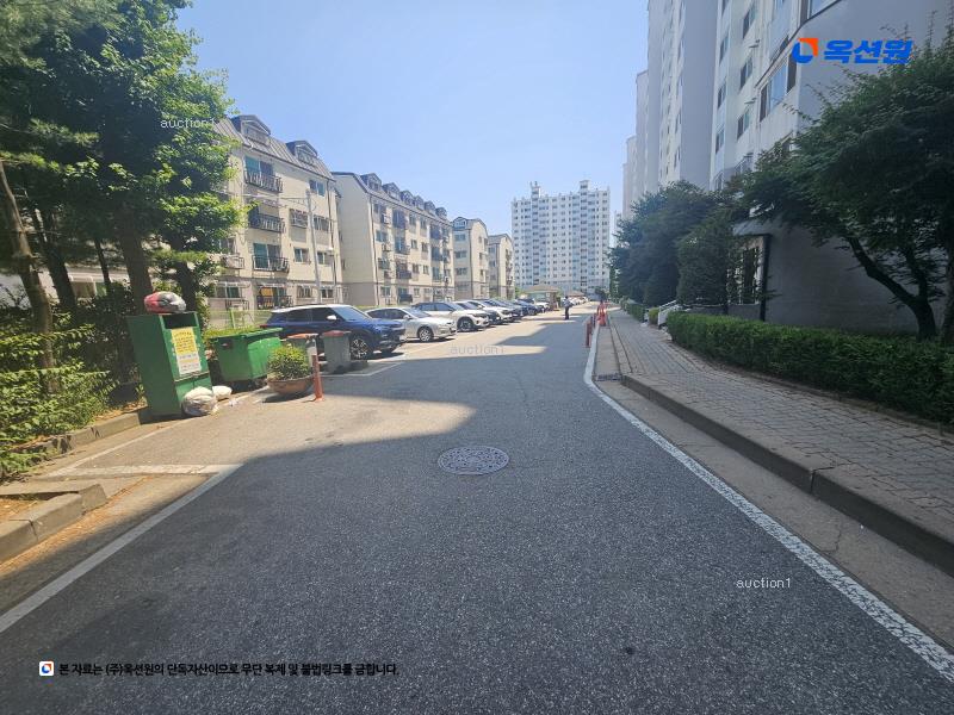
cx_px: 477
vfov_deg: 89.9
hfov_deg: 106.2
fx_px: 358
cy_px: 358
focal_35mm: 13
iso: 50
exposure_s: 1/1154
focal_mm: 2.2
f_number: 2.2
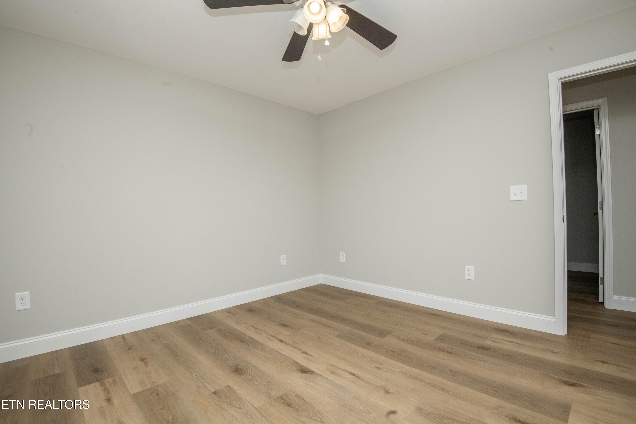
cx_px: 318
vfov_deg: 73.7
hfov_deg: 96.7
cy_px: 212
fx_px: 283
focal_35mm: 16
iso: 500
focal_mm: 16
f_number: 10
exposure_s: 1/250
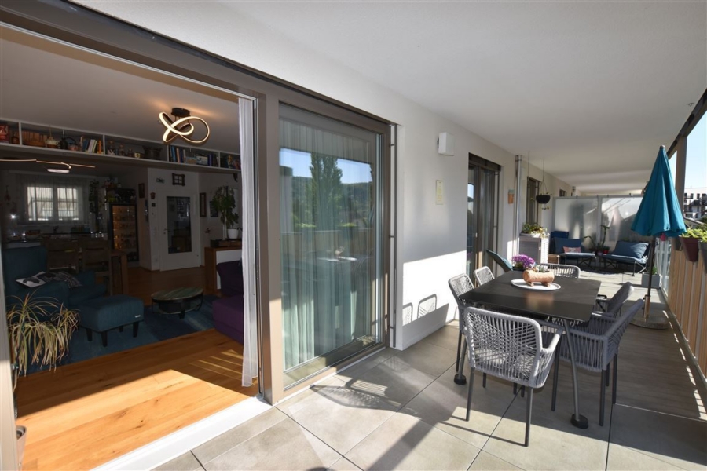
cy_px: 236
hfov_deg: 100.4
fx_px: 295
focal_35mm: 15
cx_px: 354
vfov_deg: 77.3
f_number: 7.1
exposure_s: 1/200
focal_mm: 10
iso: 100
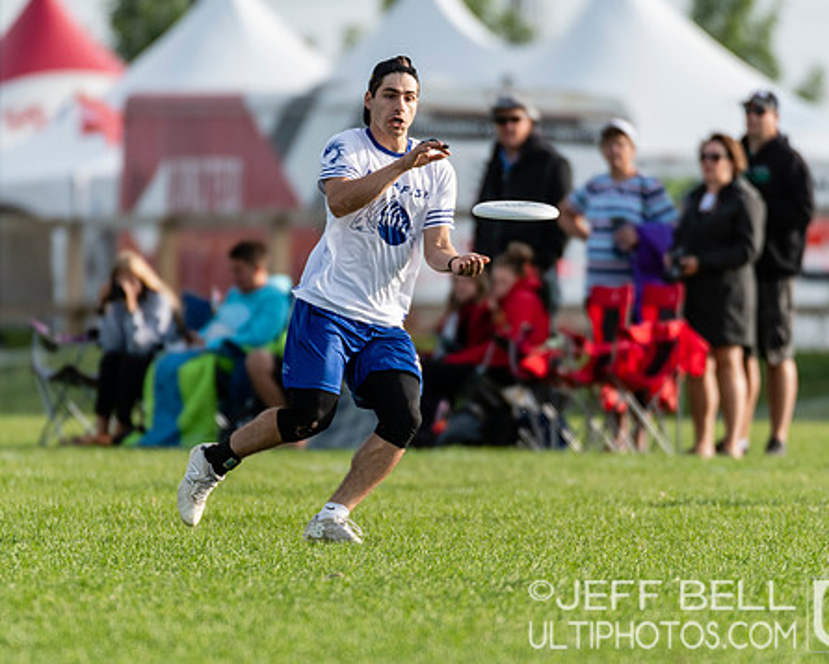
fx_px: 17964
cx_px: 405
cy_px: 312
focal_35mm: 732
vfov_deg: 2.1
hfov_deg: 2.6
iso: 250
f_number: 4
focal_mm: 400
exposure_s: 1/1600
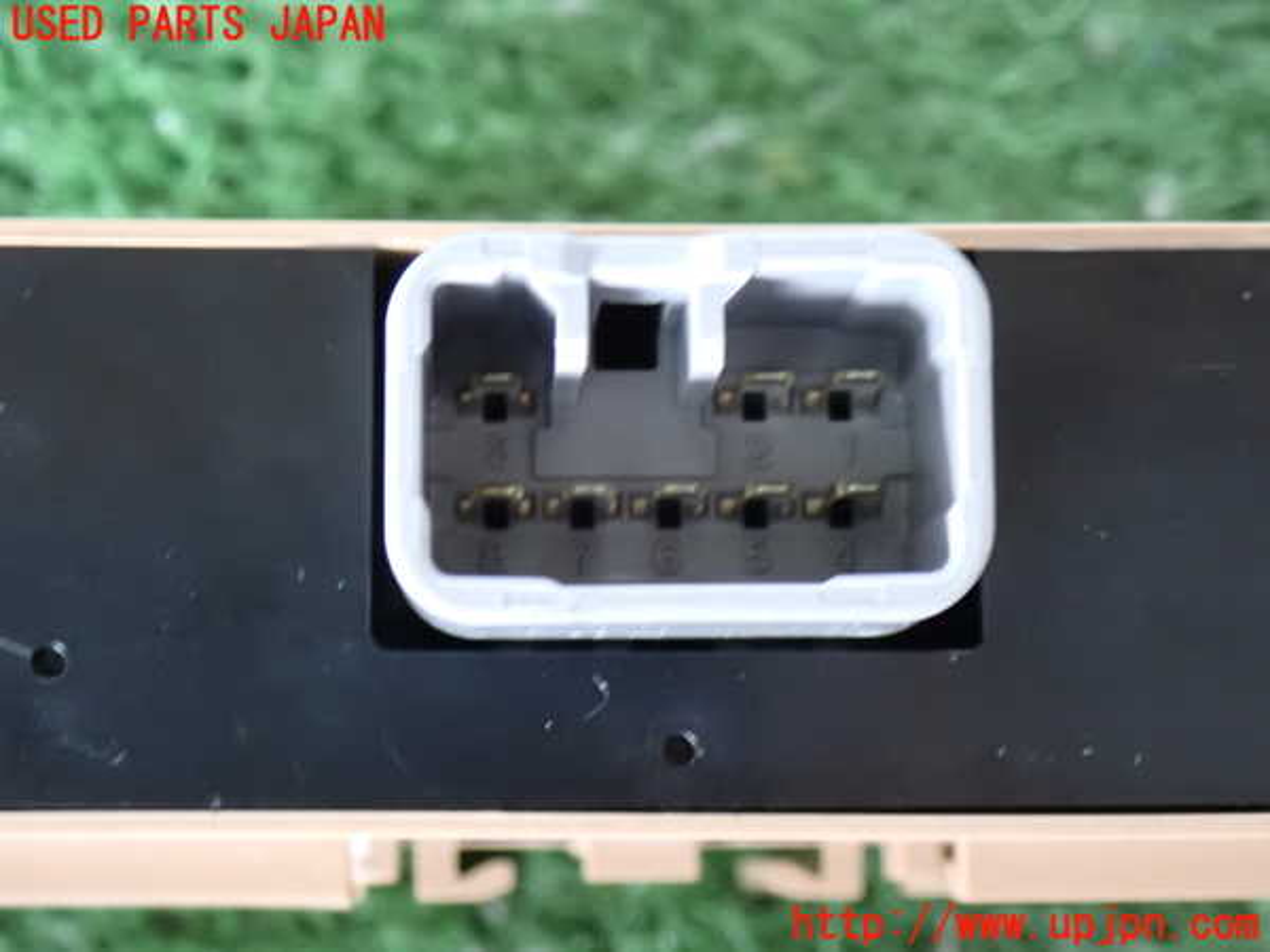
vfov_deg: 16.8
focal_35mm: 88
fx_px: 3229
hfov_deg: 22.3
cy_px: 476
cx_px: 635
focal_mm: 15.66
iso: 1600
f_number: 4.5
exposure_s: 1/15
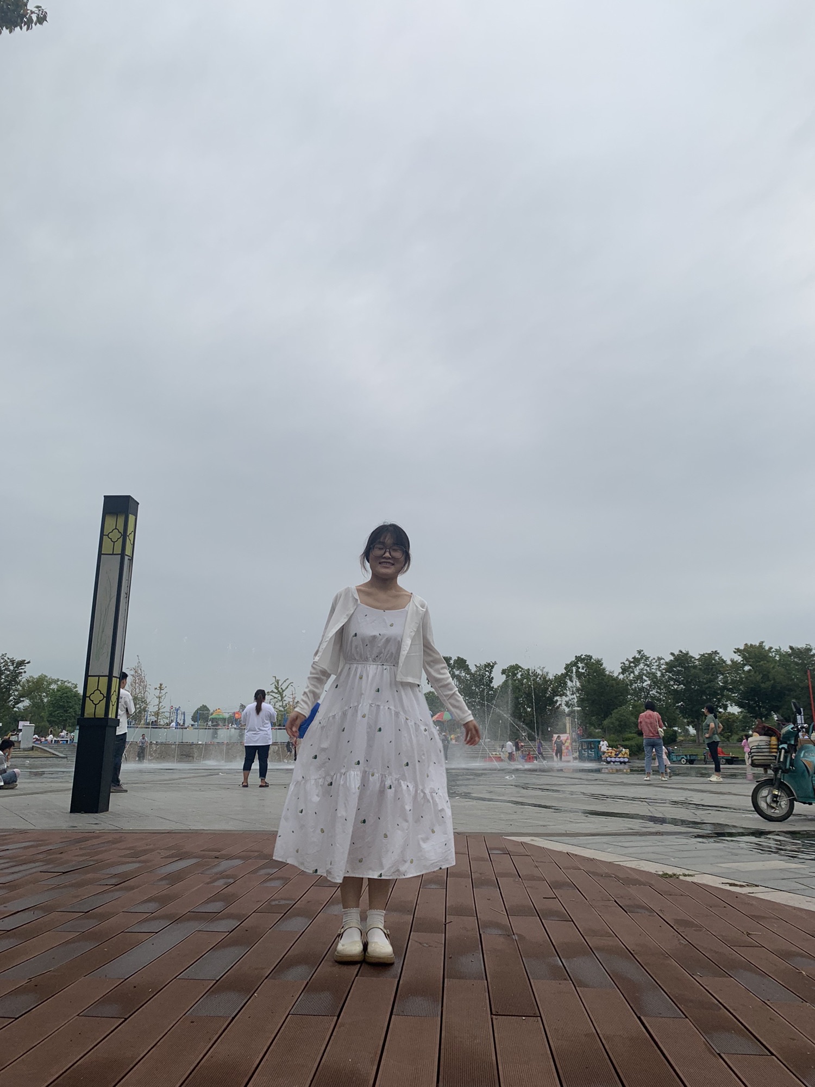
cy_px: 544
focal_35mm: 26
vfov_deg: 67.3
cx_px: 408
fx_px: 816
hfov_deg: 53.1
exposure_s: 1/173
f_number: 1.8
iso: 25
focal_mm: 4.25
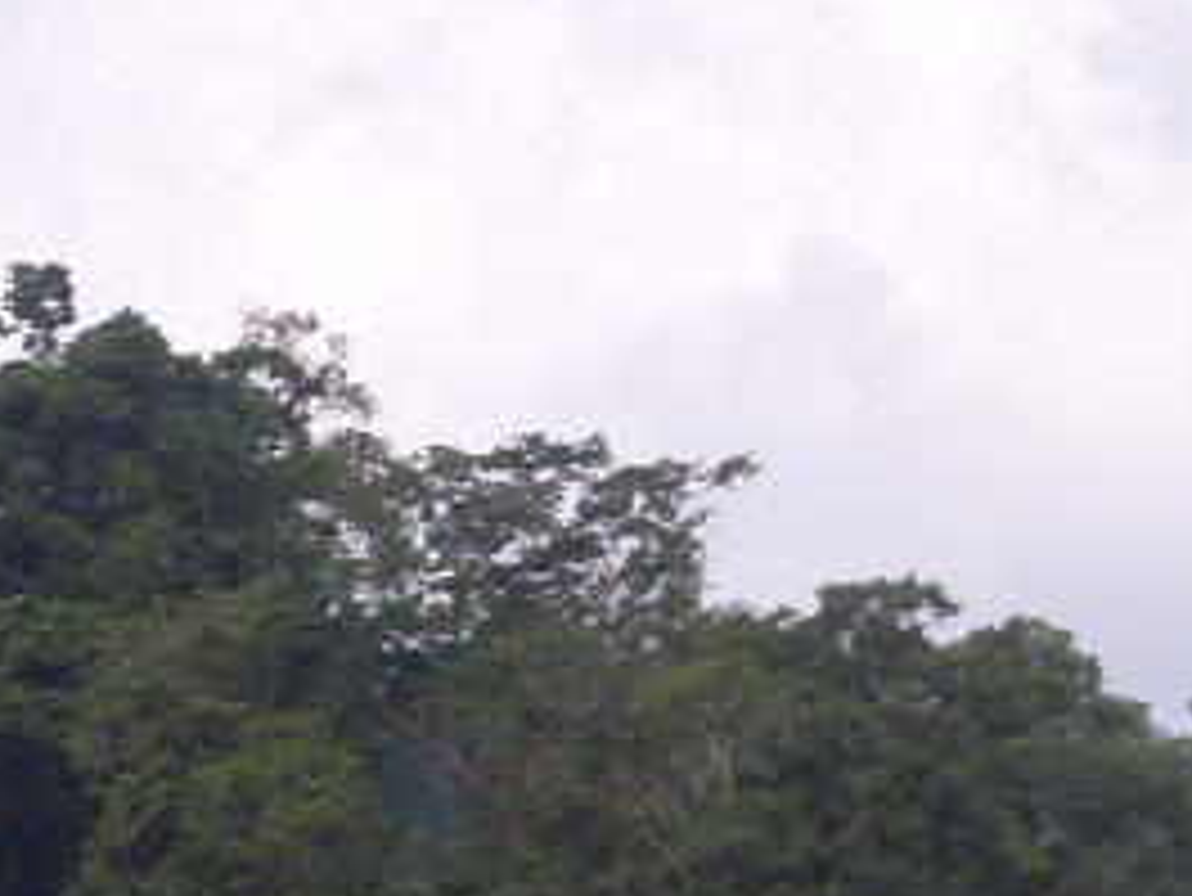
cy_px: 1171
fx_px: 12230
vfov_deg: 4.2
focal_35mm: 355
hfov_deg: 5.6
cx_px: -265
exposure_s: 1/500
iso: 80
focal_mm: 15.3
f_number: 4.4
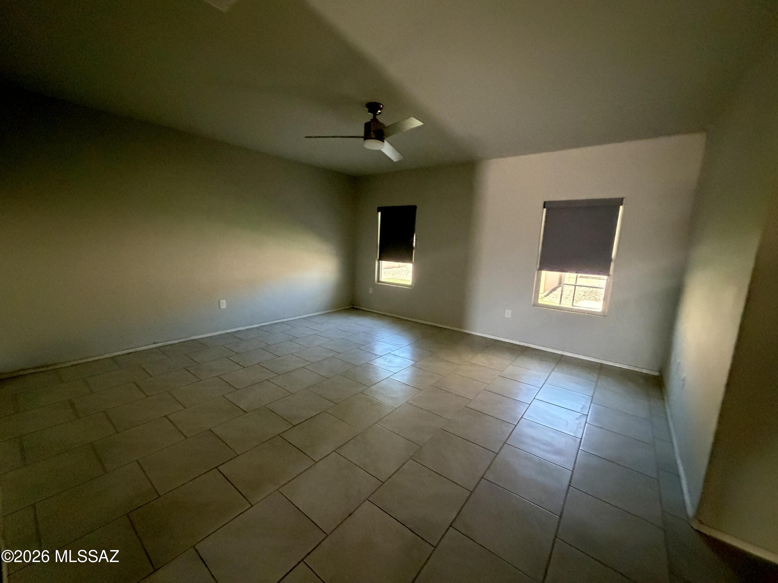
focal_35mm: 14
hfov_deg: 102.1
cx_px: 389
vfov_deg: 85.7
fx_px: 315
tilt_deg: -11.7
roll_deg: -0.9
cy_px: 292
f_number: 2.2
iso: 1000
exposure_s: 1/60
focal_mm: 2.22
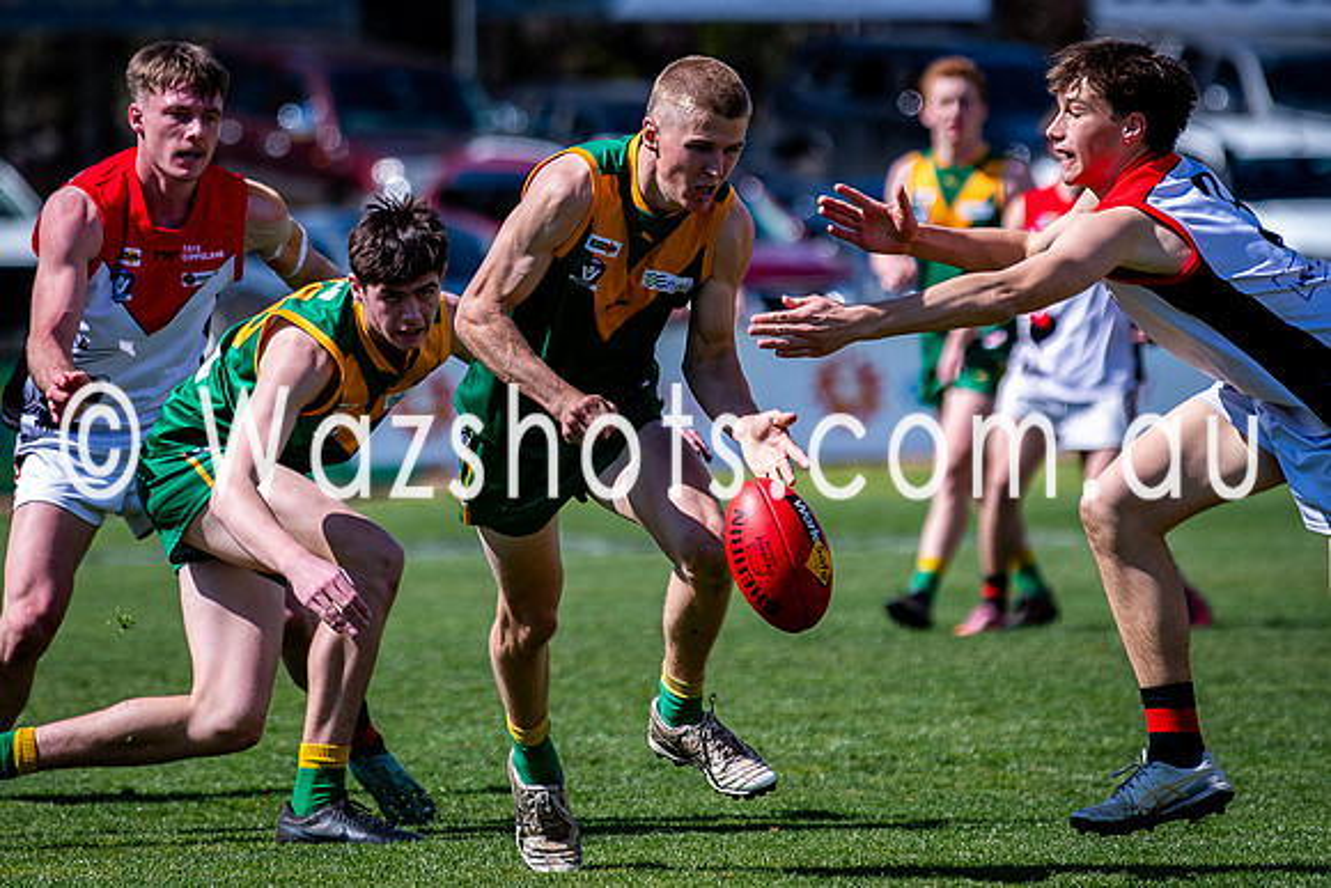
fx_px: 16570
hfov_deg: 4.6
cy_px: 268
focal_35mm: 448
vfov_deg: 3.1
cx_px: 565
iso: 140
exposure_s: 1/2500
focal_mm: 175
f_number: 2.8
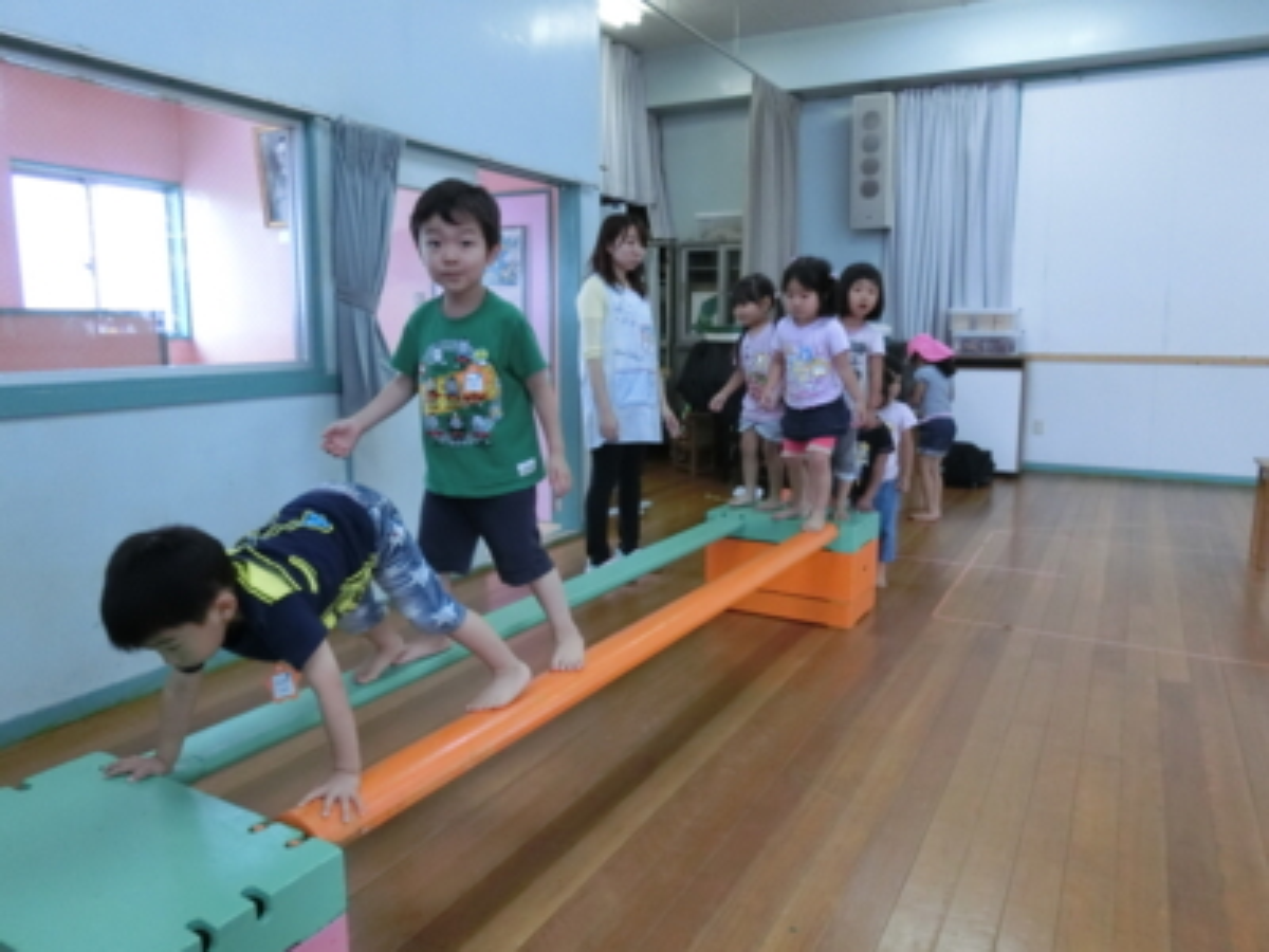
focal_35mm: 25
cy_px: 476
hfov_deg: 69.4
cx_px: 634
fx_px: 916
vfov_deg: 54.9
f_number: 3.5
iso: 800
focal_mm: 4.5
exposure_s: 1/125
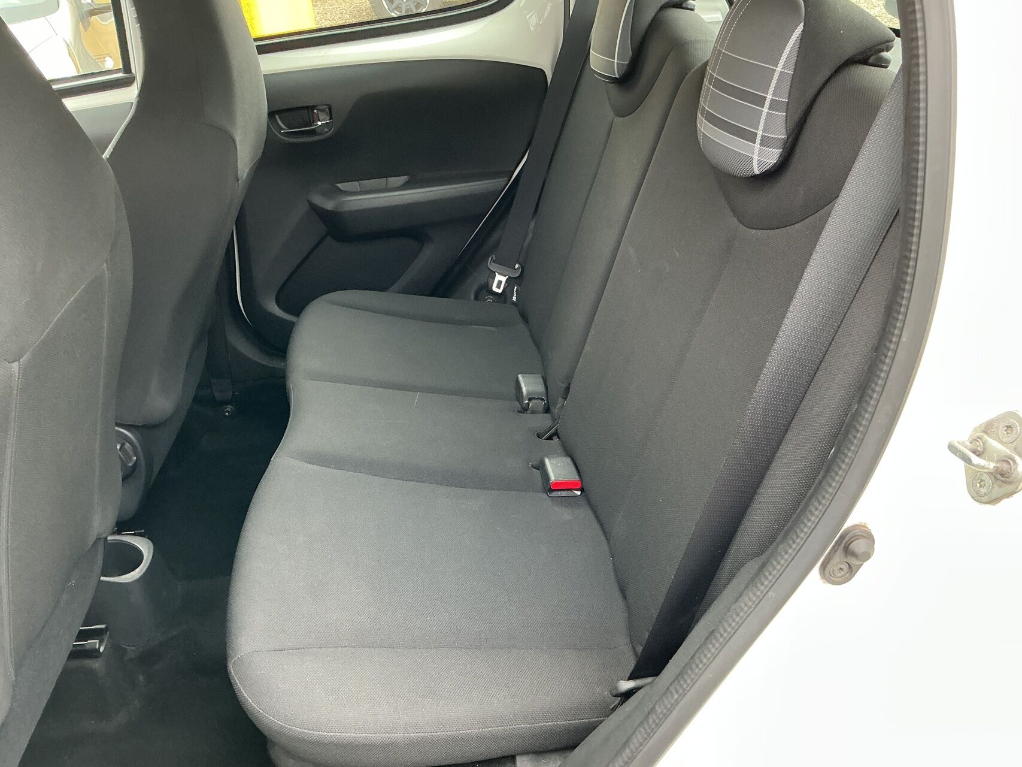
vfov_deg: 48.2
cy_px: 384
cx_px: 511
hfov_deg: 61.7
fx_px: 856
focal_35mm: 29
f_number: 1.8
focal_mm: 3
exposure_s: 1/60
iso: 100
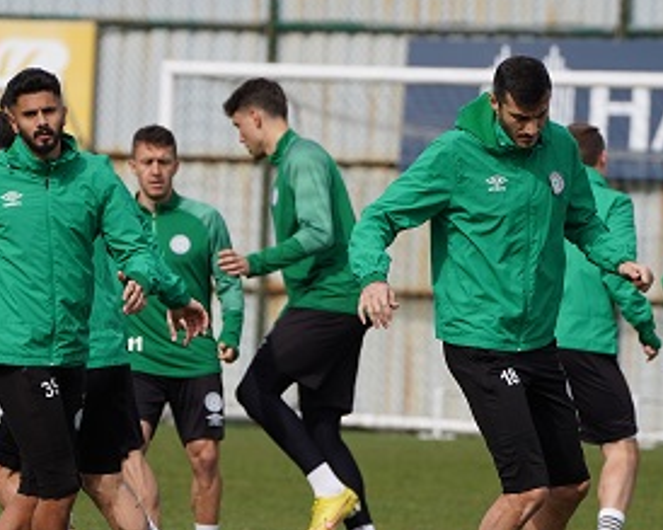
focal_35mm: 611
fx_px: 11985
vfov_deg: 2.5
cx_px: 293
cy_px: 353
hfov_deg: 3.2
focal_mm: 297
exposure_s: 1/2000
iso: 400
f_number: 5.6
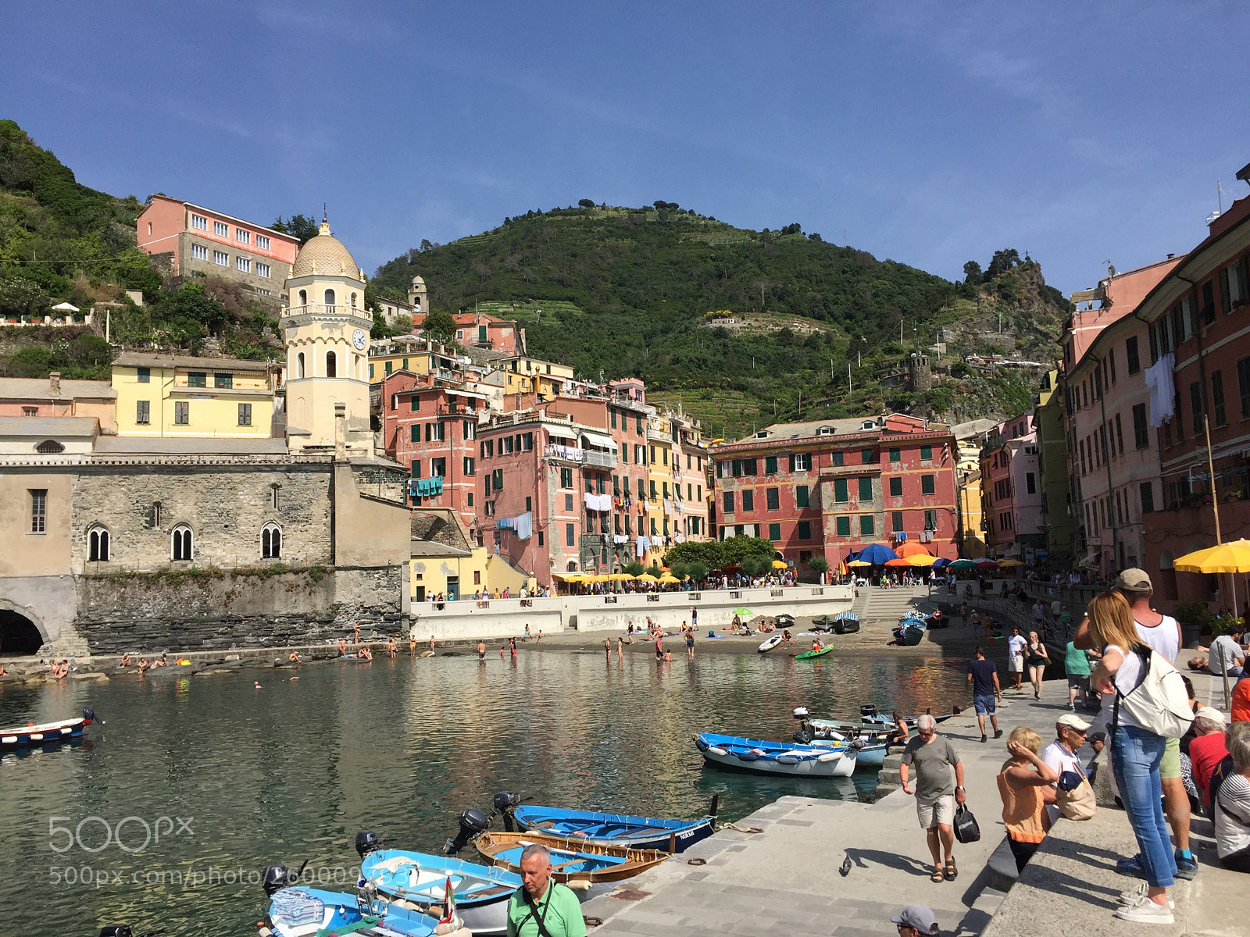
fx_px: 1047
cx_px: 625
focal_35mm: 29
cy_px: 468
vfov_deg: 48.2
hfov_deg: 61.7
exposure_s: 1/3049
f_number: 2.2
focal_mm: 4.15
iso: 32
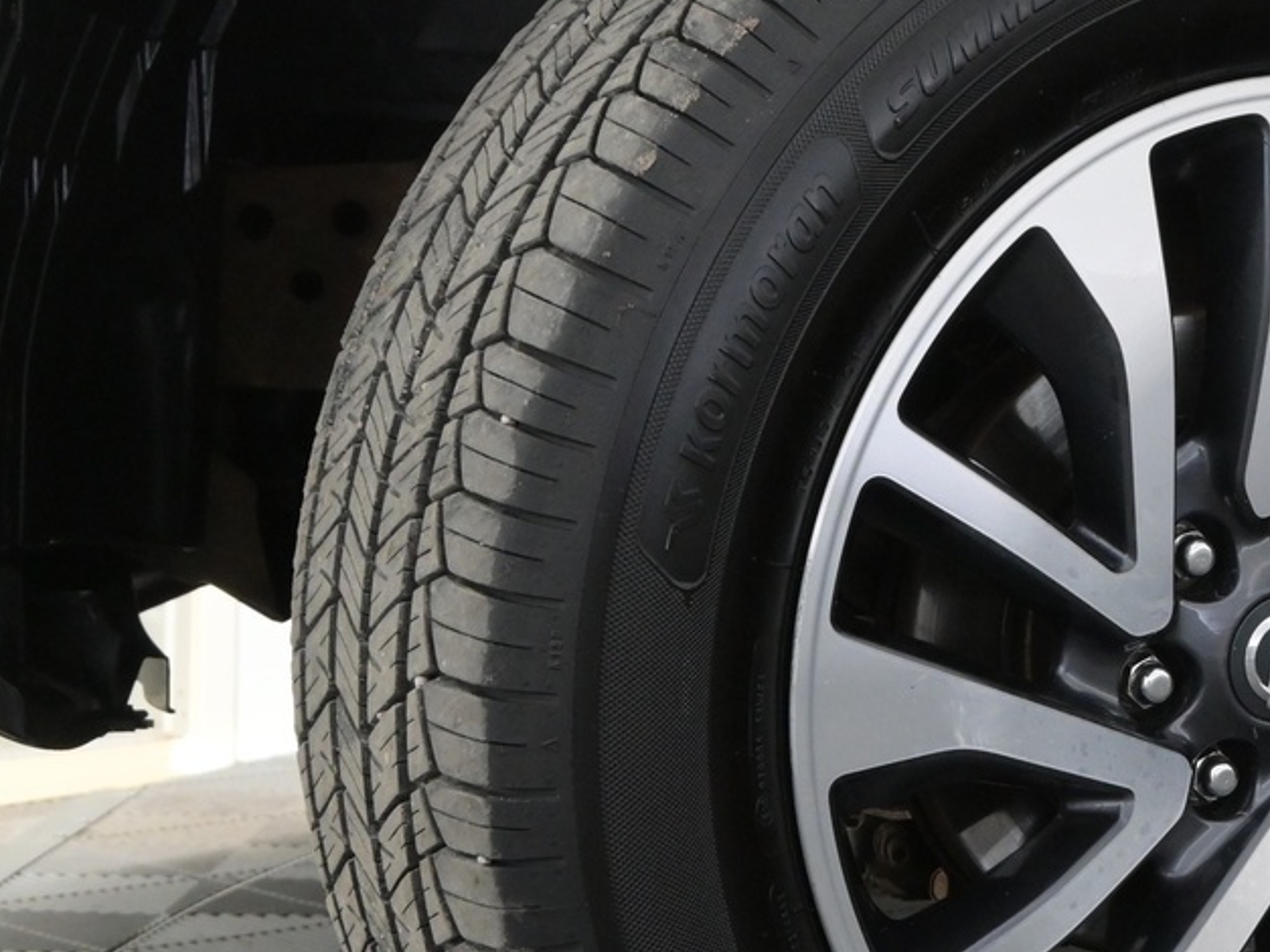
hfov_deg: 23.2
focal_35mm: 82
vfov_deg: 17.9
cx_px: 1146
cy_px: 614
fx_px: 3008
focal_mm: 22
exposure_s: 1/100
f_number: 5
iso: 2500
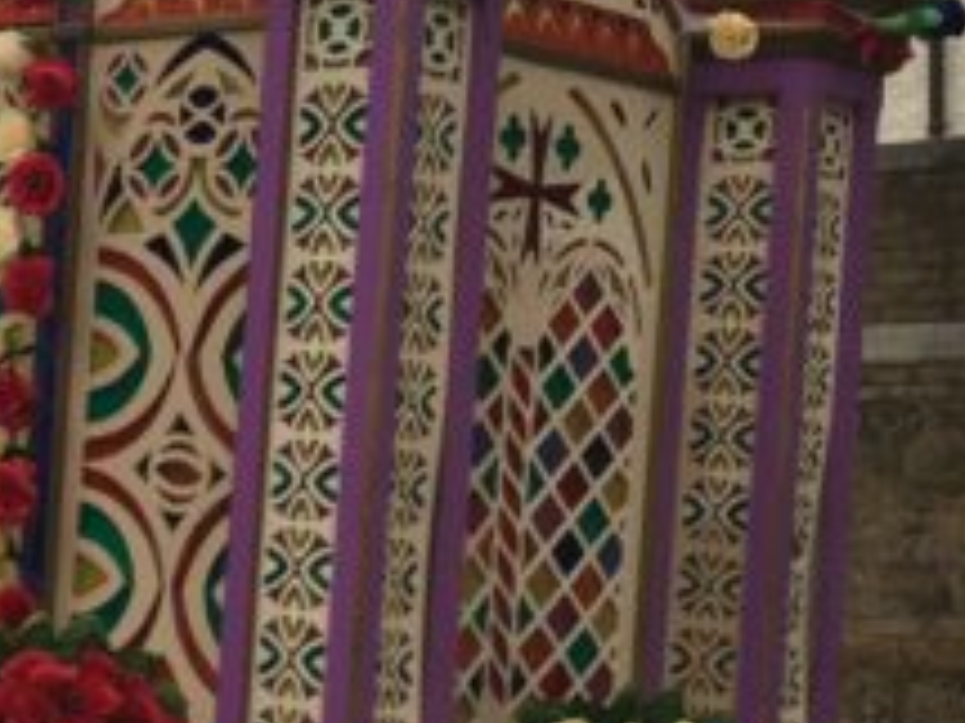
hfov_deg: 19.2
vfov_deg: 15.7
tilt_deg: +4.8
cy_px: 382
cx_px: -305
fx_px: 2619
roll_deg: -0.8
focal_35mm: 94
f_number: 2.2
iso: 25
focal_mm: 4.15
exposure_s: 1/178
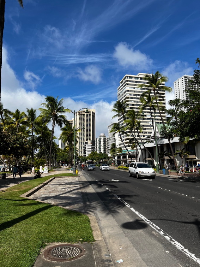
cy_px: 134
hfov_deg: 53.1
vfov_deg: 67.3
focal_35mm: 26
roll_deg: +0.0
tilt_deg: +9.8
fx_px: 200
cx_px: 100
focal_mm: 5.7
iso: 50
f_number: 1.5
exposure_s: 1/5882
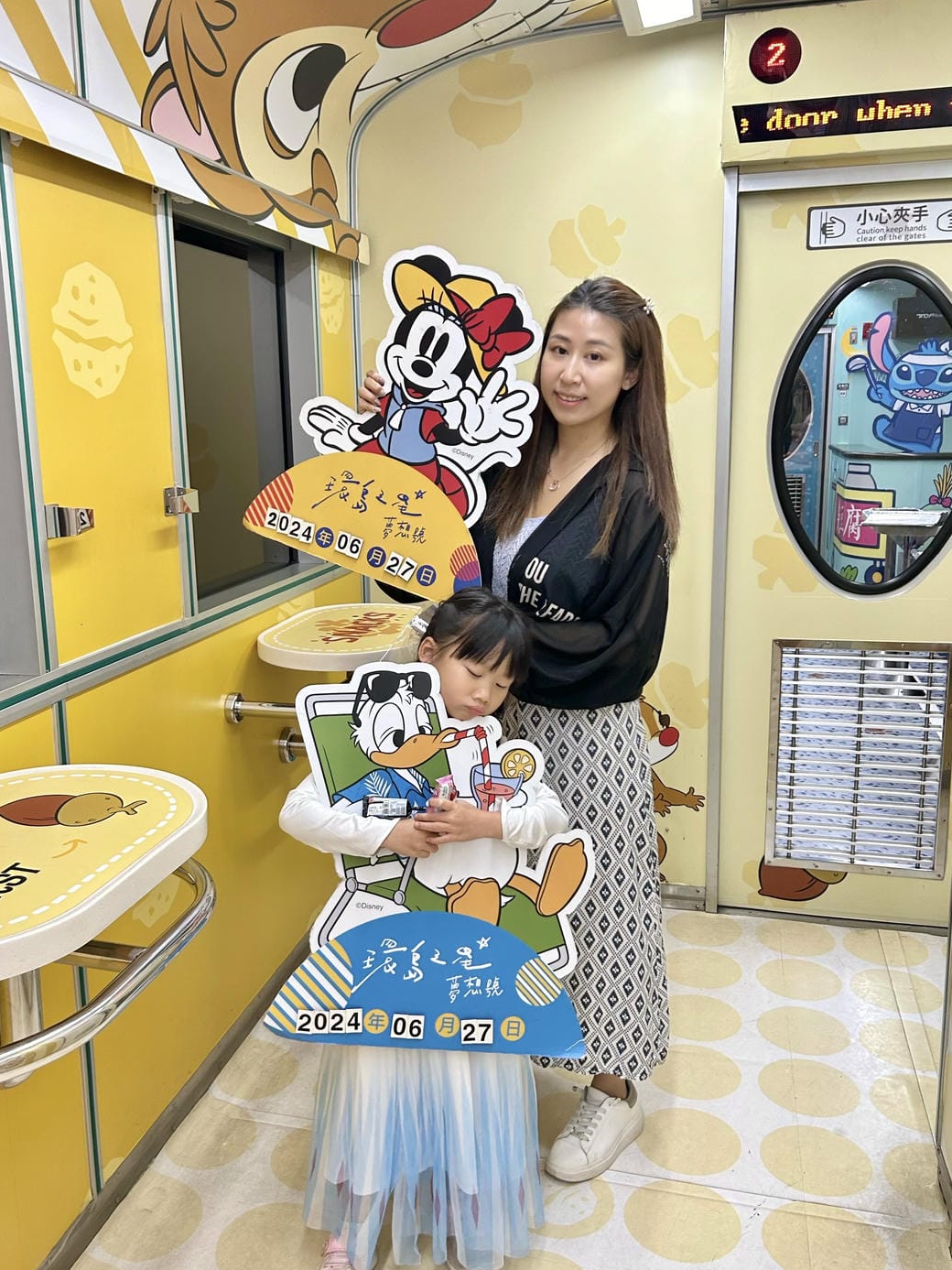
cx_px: 433
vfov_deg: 60.0
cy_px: 629
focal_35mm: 30
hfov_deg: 46.7
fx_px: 1100
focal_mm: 5.7
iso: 125
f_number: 1.5
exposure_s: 1/60
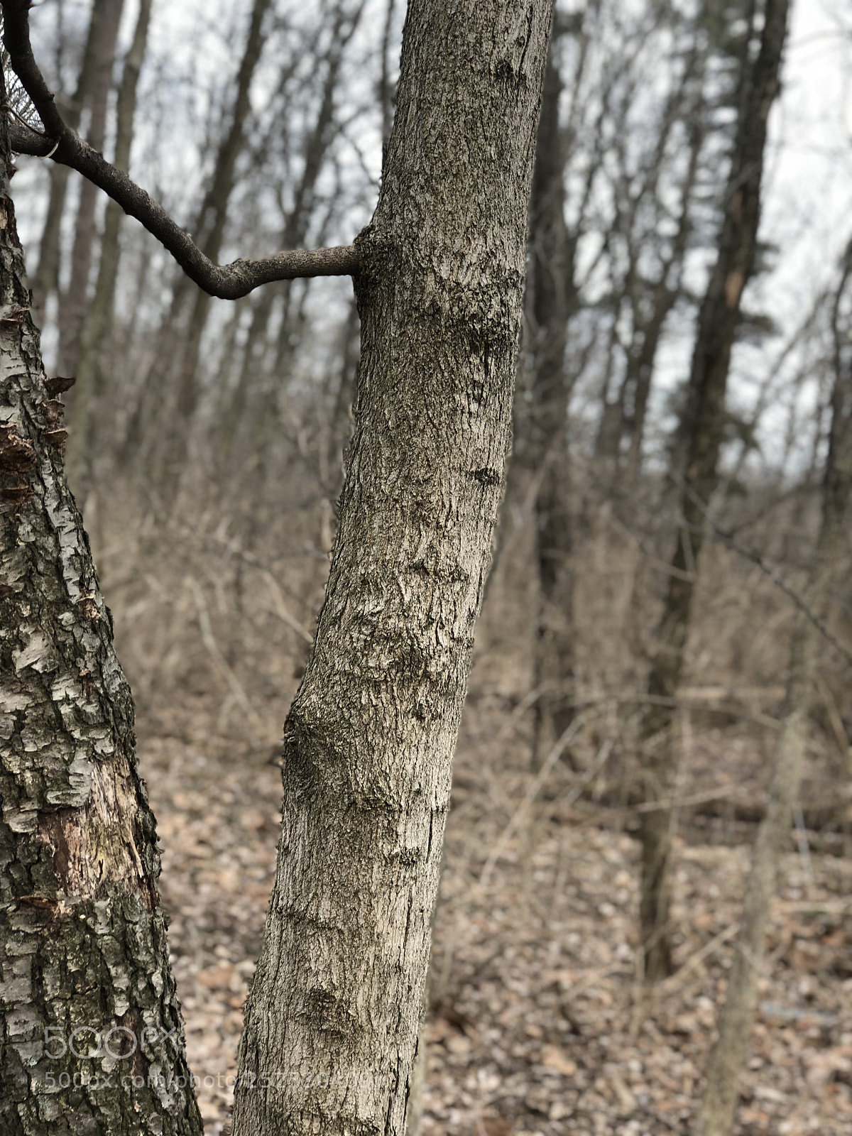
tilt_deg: -1.5
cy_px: 568
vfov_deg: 33.8
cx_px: 426
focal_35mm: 57
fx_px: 1871
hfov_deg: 25.7
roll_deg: -10.8
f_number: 2.8
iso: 25
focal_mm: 6.6
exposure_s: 1/120
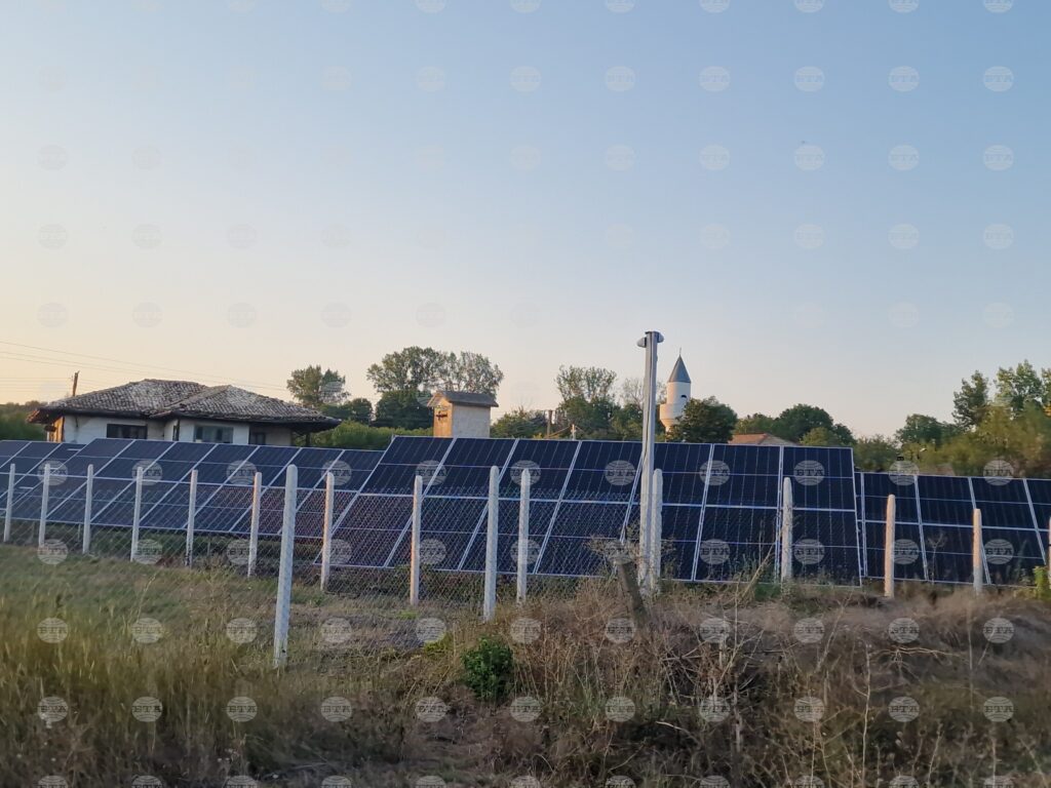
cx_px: 526
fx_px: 698
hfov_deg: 73.9
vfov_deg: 58.9
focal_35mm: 23
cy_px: 394
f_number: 1.8
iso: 50
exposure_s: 1/339
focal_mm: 6.4
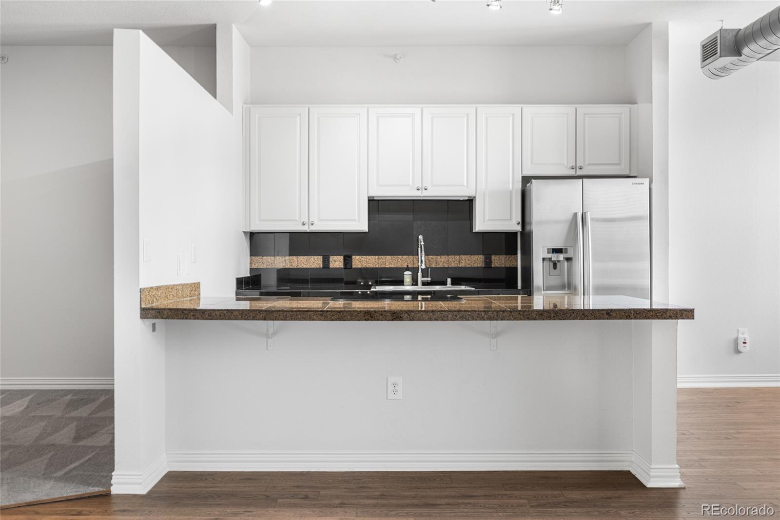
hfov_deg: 54.4
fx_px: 758
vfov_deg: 37.8
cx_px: 390
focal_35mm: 35
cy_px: 260
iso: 100
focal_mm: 35
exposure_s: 1/6
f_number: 4
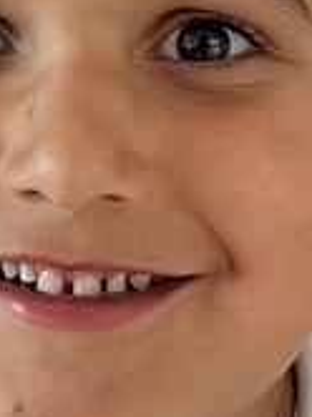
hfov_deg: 15.6
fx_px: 1133
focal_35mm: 94
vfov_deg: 20.6
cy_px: 80
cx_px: 75
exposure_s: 1/60
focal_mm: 5.7
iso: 200
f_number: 1.5
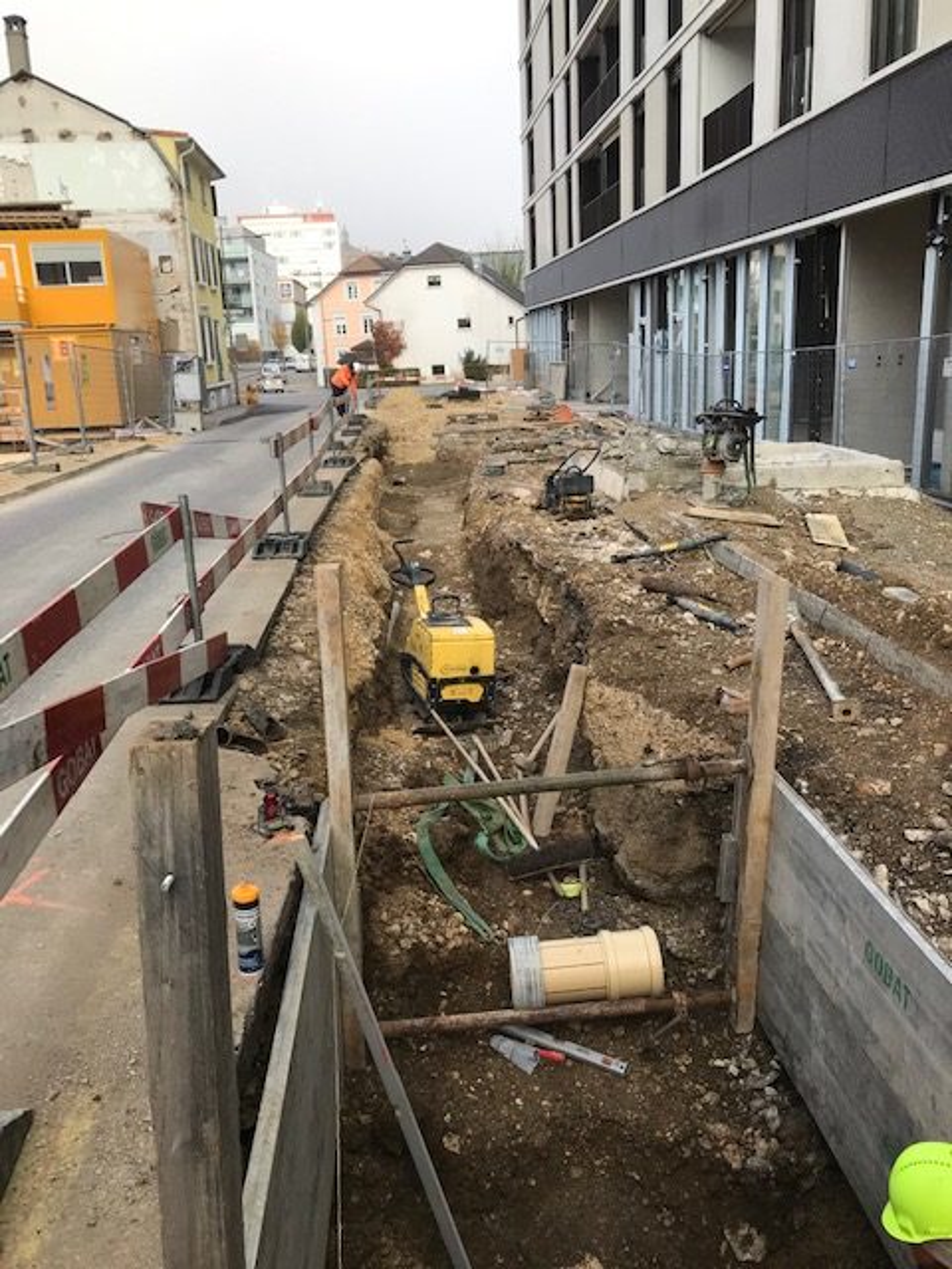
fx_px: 1027
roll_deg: +1.9
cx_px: 476
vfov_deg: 63.4
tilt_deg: -14.1
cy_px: 634
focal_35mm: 28
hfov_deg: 49.7
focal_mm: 3.99
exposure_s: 1/647
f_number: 1.8
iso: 20
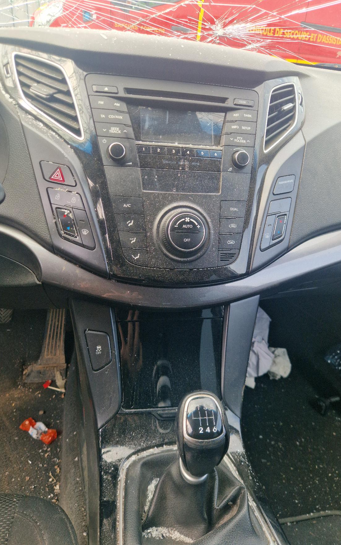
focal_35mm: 25
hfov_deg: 49.3
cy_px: 269
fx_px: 372
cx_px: 179
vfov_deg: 72.5
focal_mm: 5.4
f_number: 1.8
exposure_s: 1/119
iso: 50
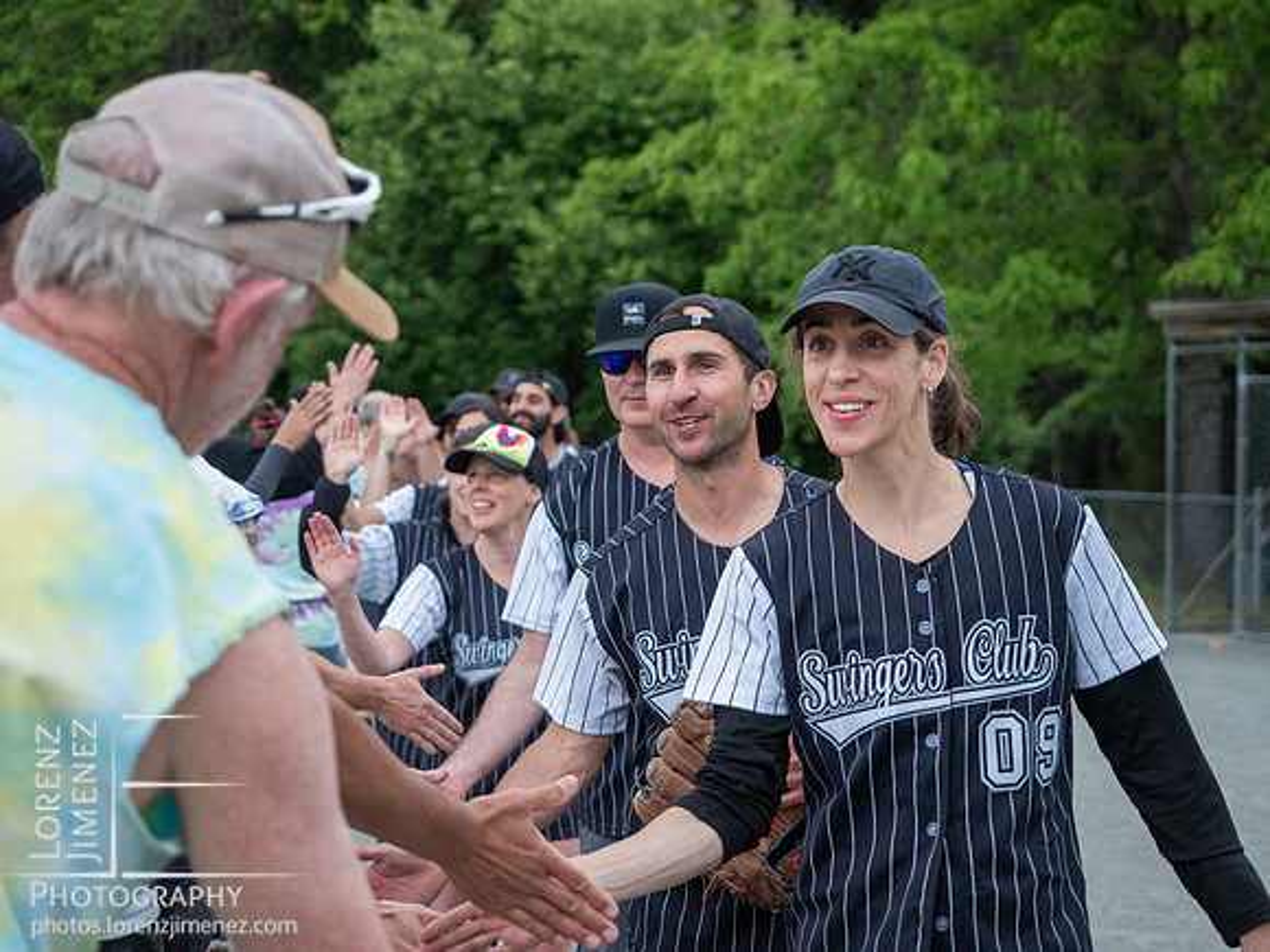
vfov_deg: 18.4
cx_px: 635
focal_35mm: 80
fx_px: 2935
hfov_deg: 24.4
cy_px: 476
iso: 1000
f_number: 2.8
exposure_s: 1/1600
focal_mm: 40
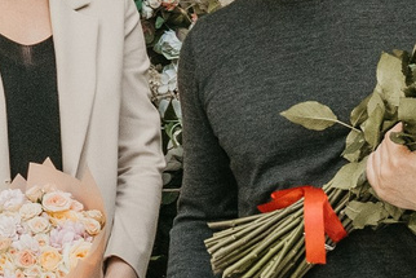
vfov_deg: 6.9
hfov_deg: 10.3
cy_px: 76
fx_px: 2289
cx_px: 22
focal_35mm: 198
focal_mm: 24
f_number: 4.5
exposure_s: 1/160
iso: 400
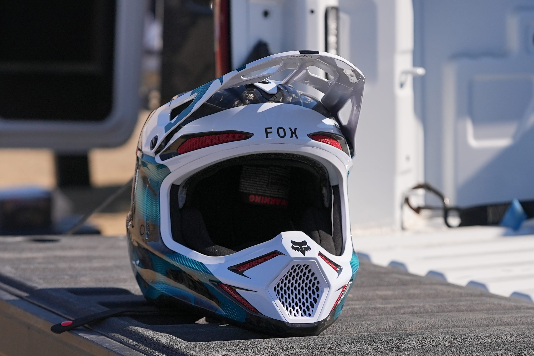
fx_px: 1706
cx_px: 267
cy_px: 178
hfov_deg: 17.8
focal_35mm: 115
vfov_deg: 11.9
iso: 400
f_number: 5.6
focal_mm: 77
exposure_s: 1/2500
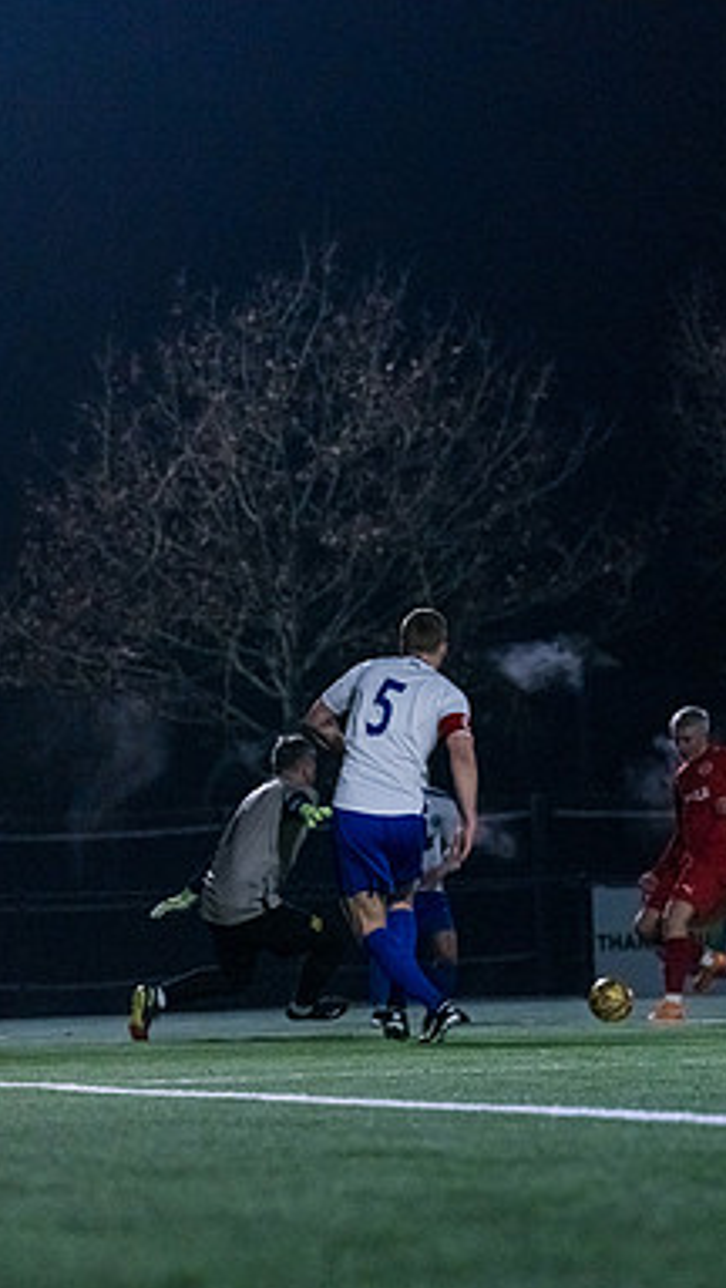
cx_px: 27
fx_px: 7309
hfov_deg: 5.7
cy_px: 647
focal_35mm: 214
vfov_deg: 10.1
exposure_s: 1/800
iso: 5000
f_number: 5
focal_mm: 135
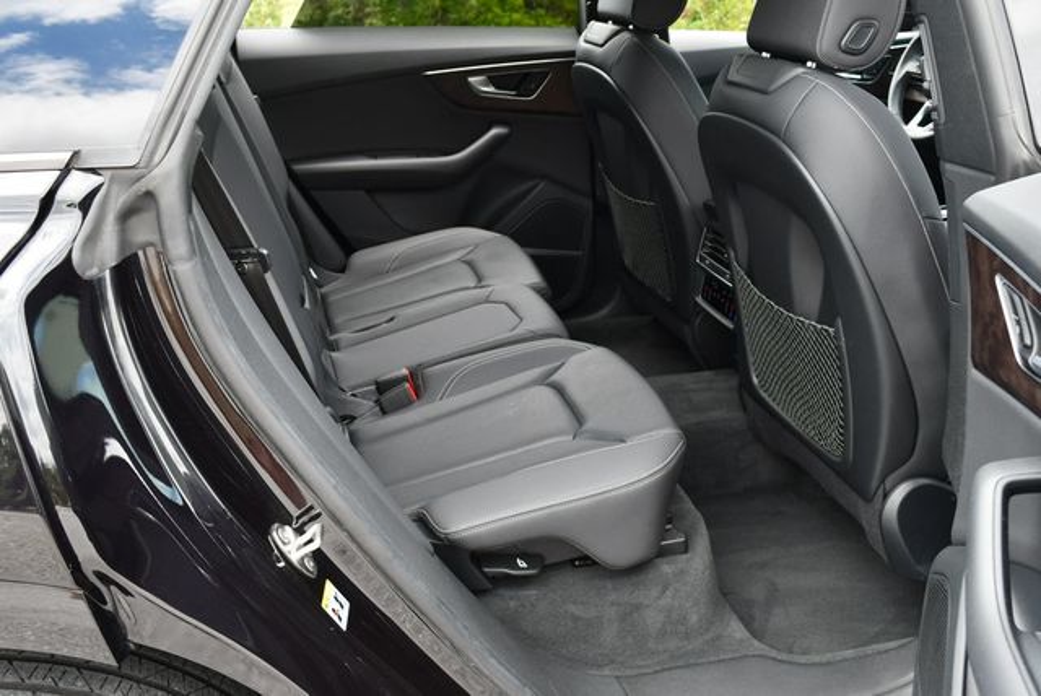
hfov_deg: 53.1
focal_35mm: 36
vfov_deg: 36.9
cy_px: 348
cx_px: 520
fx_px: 1042
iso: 400
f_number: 4.5
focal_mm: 18
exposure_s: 1/250
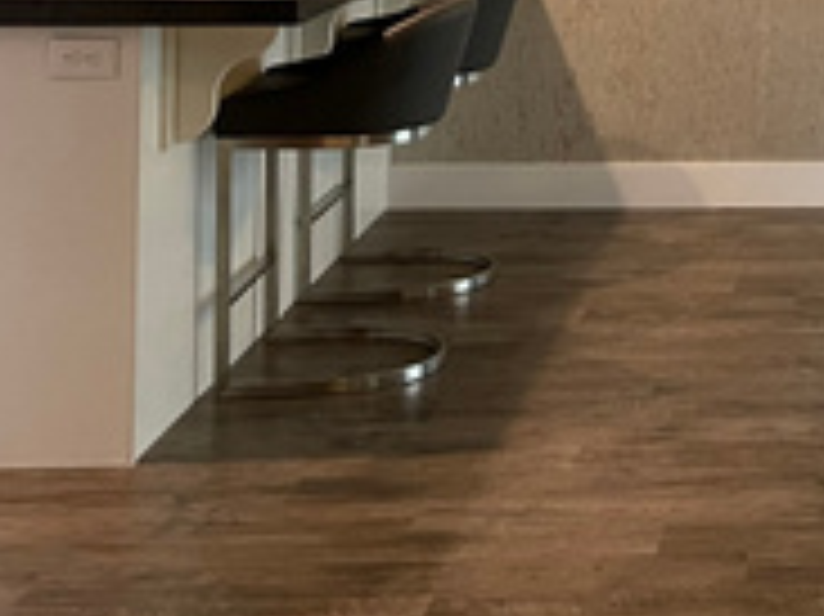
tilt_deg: -1.5
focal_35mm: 91
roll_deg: -1.0
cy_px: -220
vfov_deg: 15.3
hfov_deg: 19.6
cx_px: 1112
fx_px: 2165
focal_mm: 5.1
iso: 200
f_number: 1.6
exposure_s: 1/60
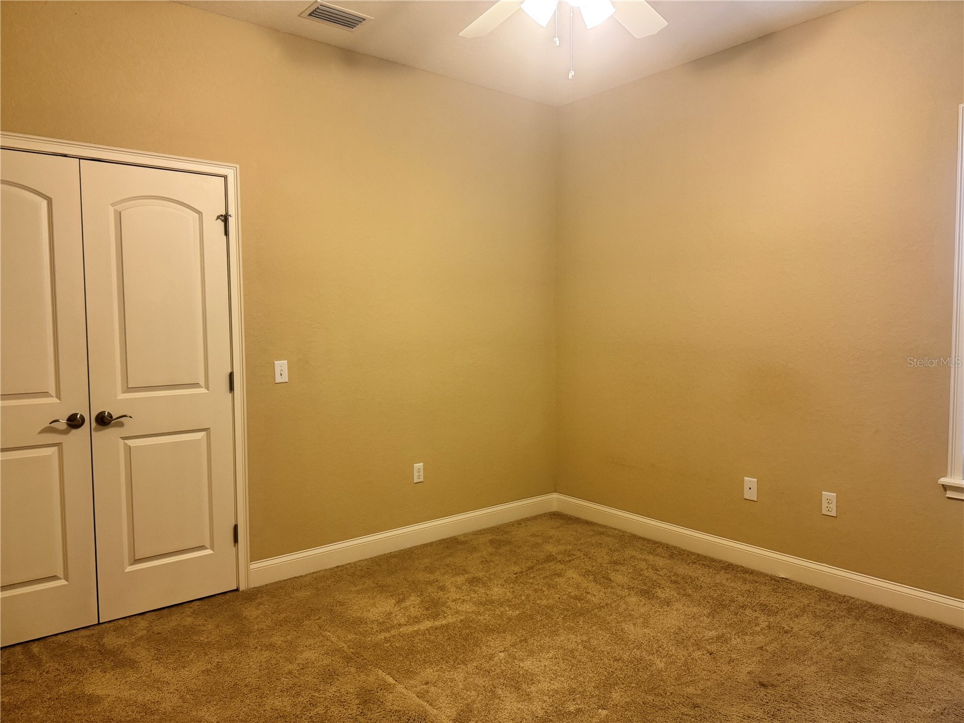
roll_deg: +0.0
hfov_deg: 71.6
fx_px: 668
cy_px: 362
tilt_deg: -3.9
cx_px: 482
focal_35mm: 24
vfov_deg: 56.8
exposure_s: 1/60
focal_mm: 6.76
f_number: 1.78
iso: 160
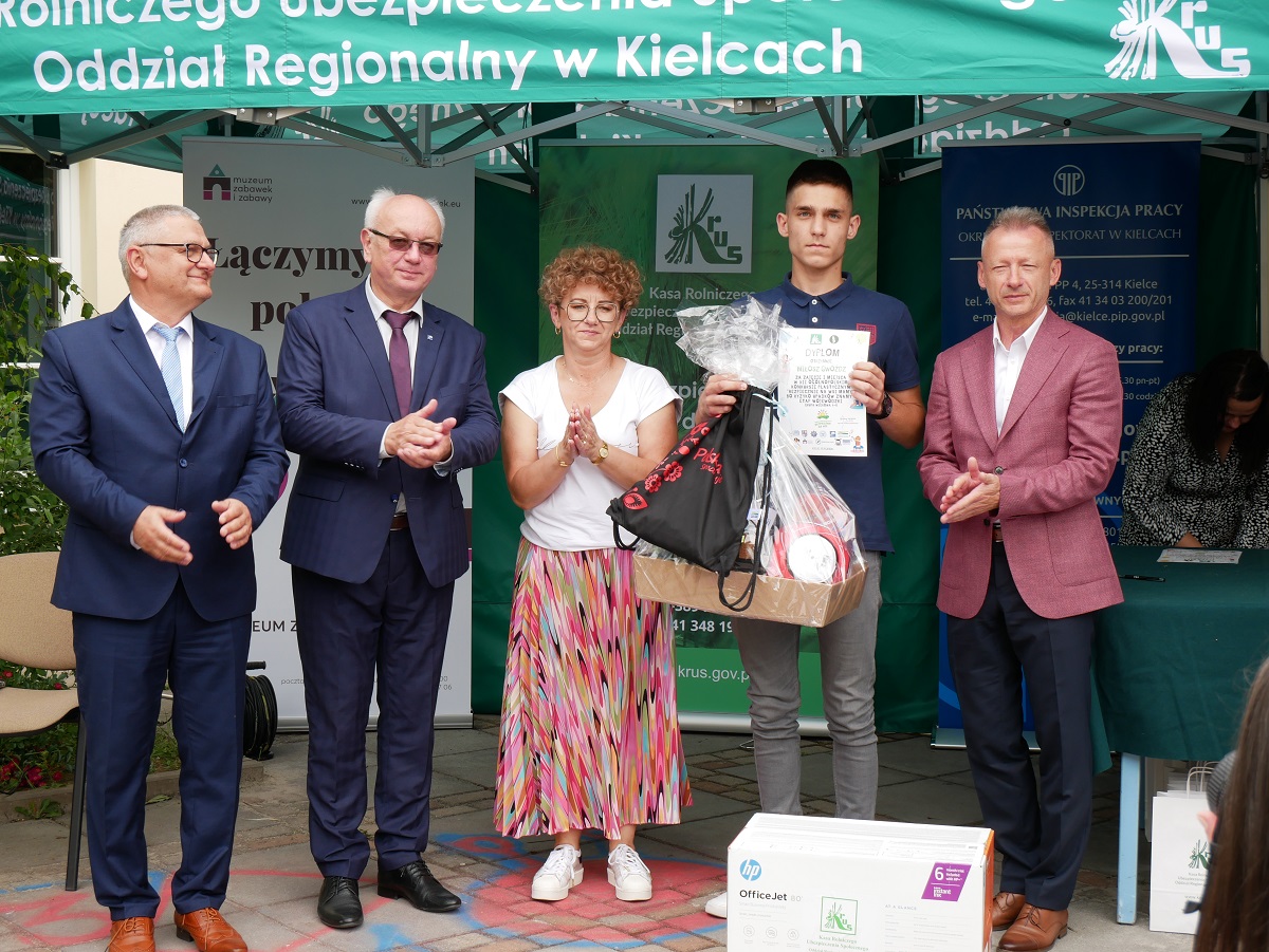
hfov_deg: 34.3
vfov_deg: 26.1
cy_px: 476
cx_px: 634
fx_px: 2054
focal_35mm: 56
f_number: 8
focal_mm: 28
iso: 200
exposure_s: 1/125
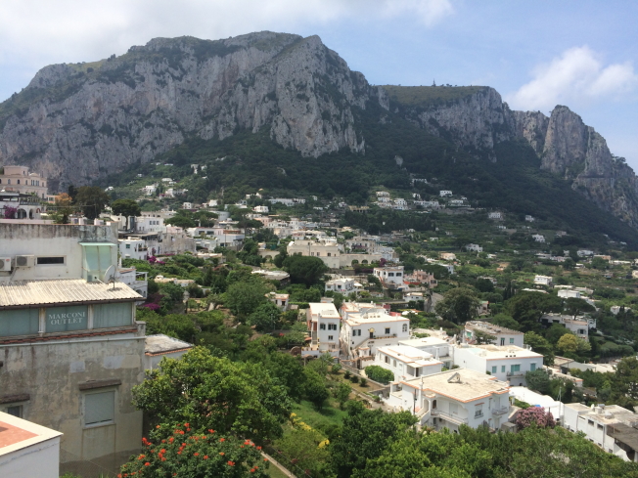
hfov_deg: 61.7
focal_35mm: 29
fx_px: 534
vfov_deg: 48.2
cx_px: 319
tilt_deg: -4.3
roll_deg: -1.1
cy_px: 239
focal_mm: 4.15
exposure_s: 1/2283
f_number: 2.2
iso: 32
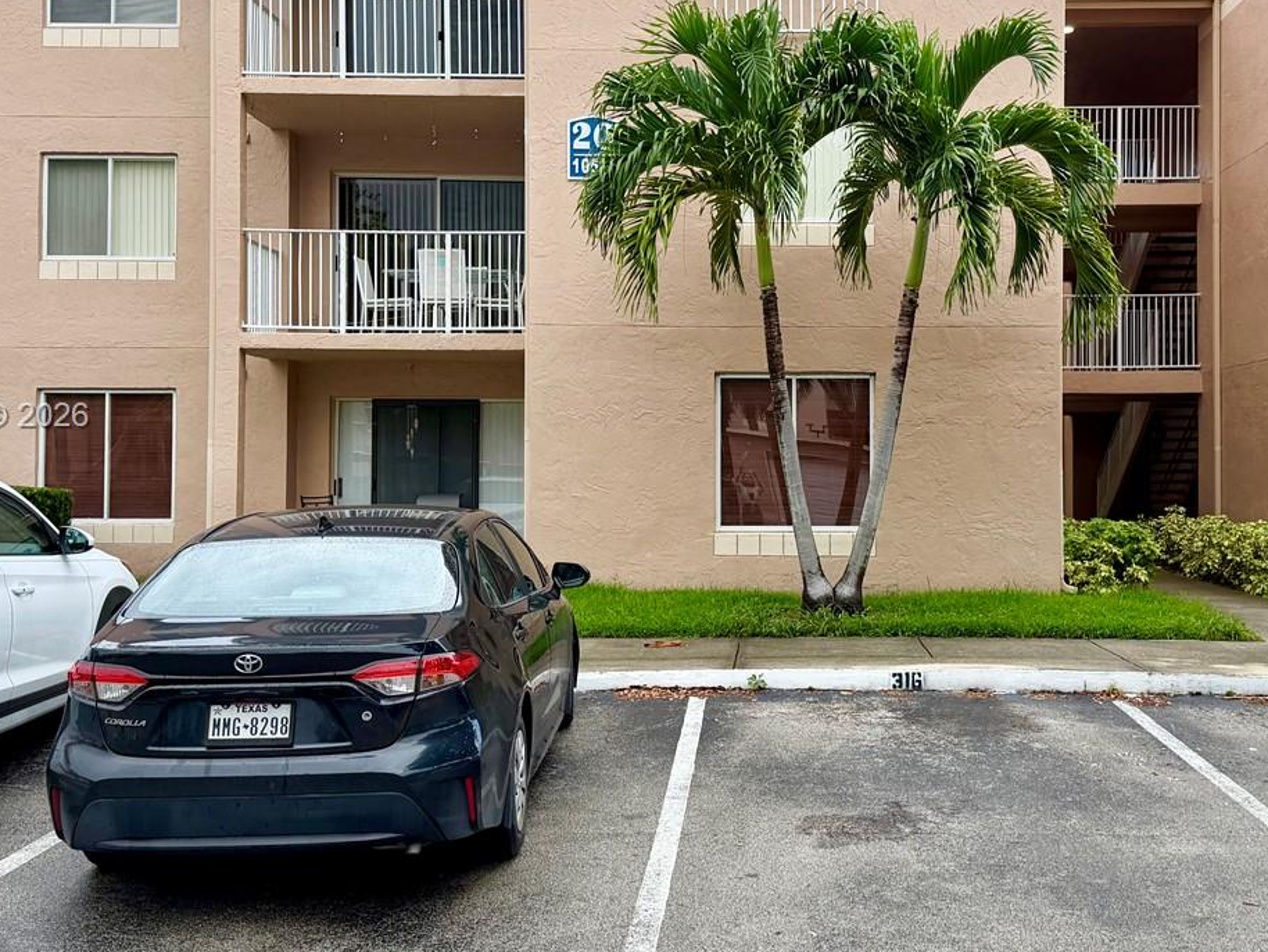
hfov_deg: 44.5
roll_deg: +0.6
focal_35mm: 42
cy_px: 418
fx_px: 1539
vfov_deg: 34.3
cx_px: 767
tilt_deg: +1.1
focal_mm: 6.76
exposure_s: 1/256
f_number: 1.78
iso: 80
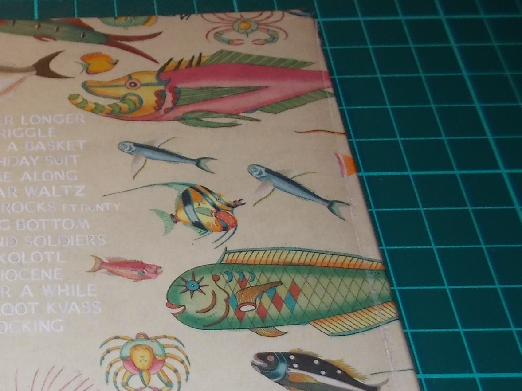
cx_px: 29
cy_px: 306
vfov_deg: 25.7
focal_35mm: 56
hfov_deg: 32.2
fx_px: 844
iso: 200
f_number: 3.3
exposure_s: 1/30
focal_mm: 4.1
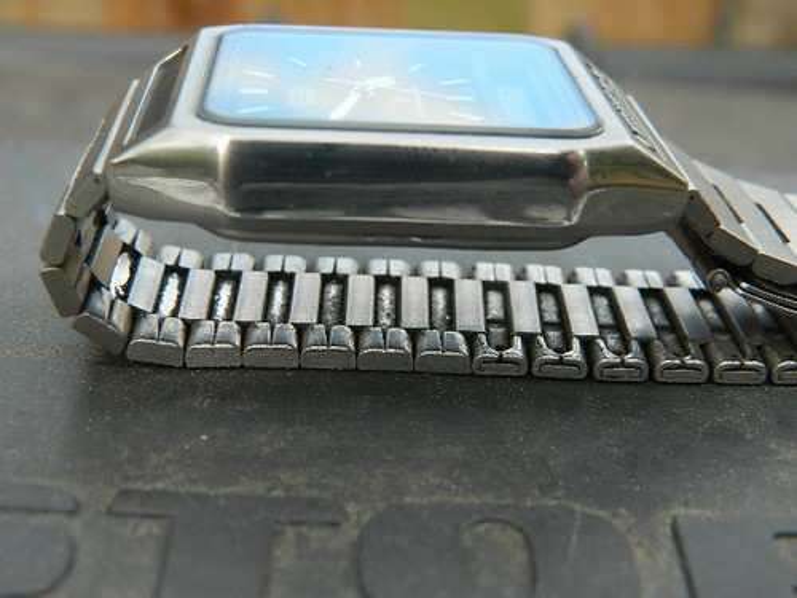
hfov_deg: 33.8
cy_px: 299
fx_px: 1312
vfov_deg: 25.7
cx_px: 398
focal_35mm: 57
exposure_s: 1/100
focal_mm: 10.2
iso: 80
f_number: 3.8
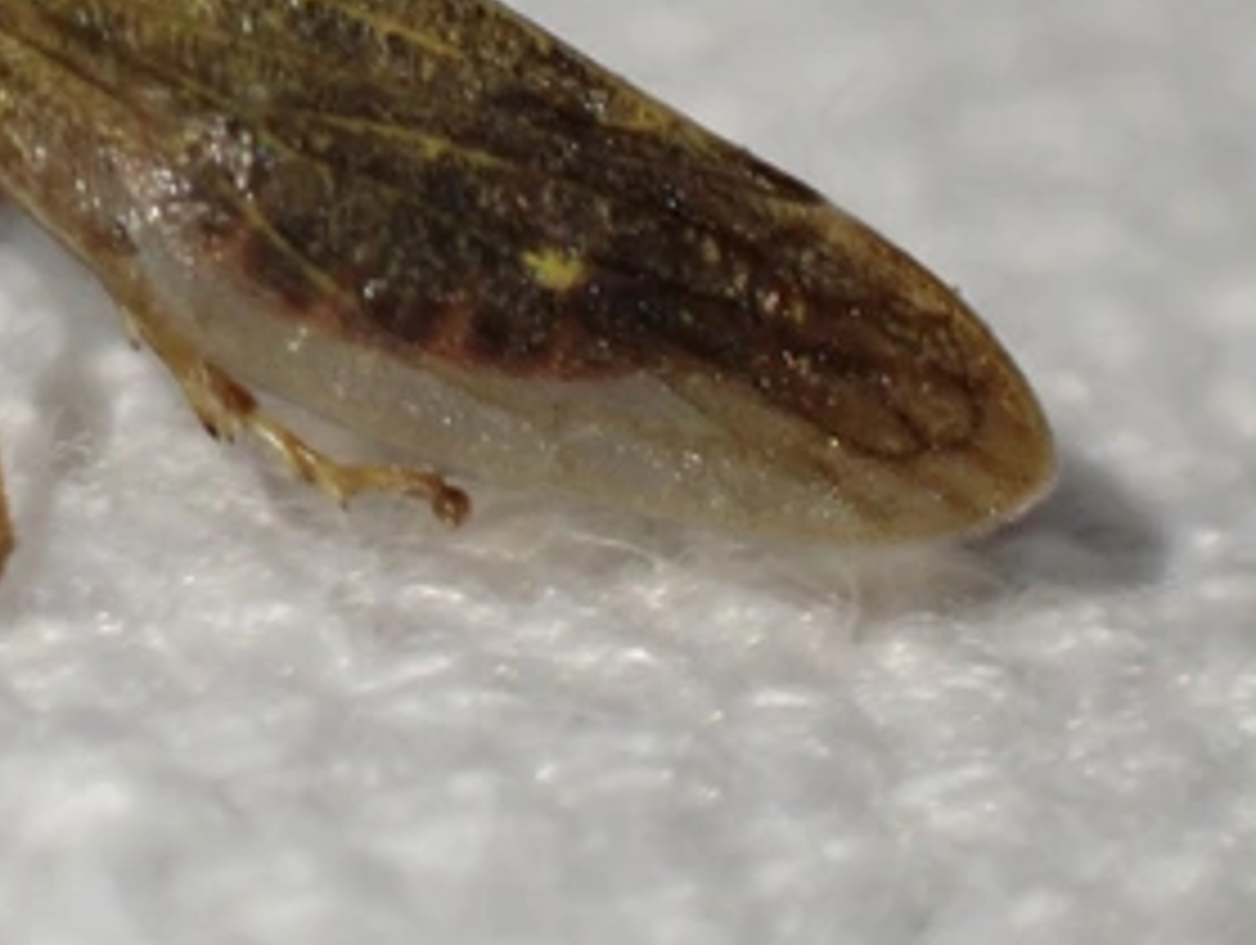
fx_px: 8320
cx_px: 266
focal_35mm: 229
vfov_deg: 6.5
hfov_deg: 8.6
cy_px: 153
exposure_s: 1/125
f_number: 4.9
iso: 500
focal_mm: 18
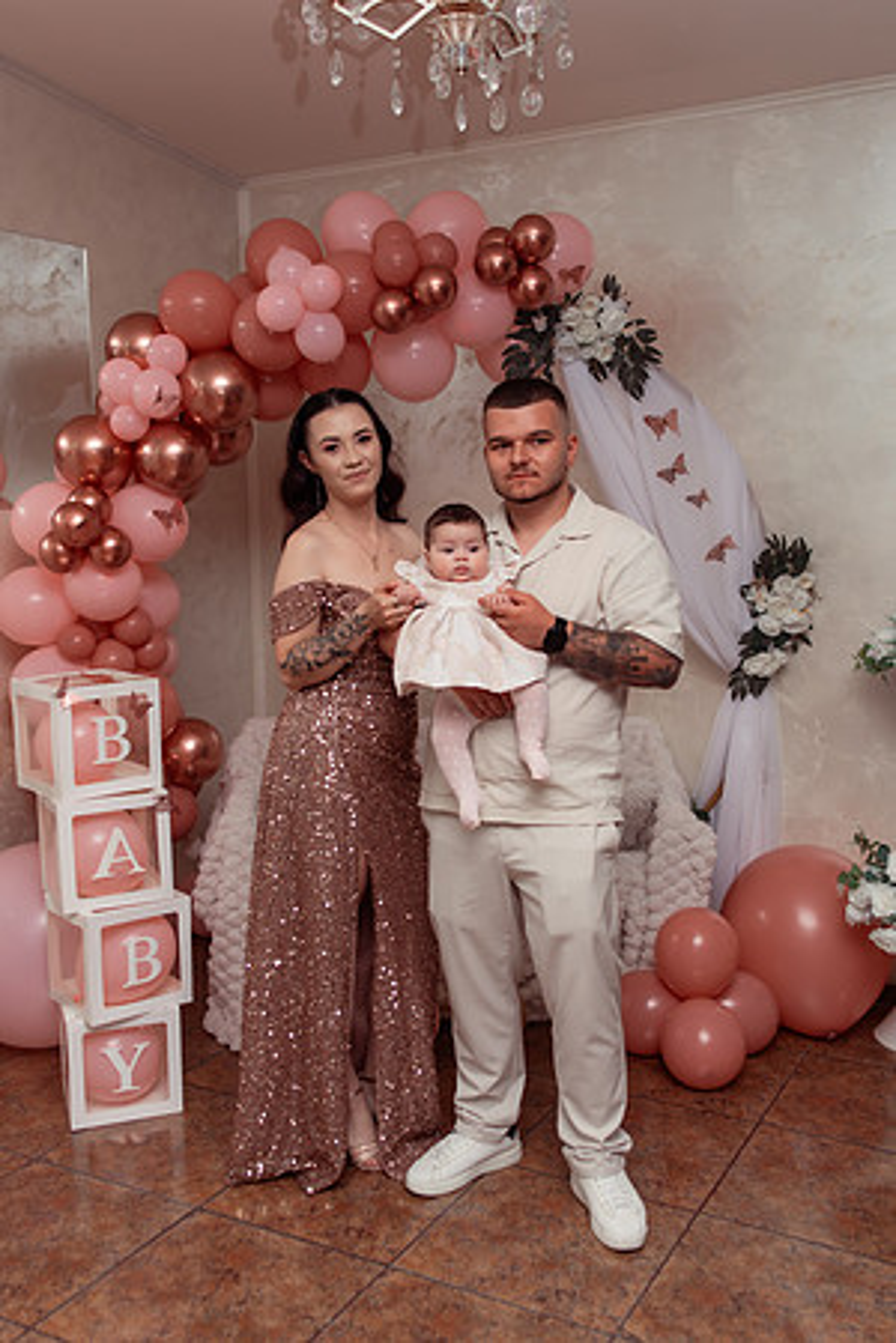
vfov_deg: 54.4
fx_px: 1307
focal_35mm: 35
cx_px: 448
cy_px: 672
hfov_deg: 37.9
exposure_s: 1/200
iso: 1000
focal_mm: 35
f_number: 2.8
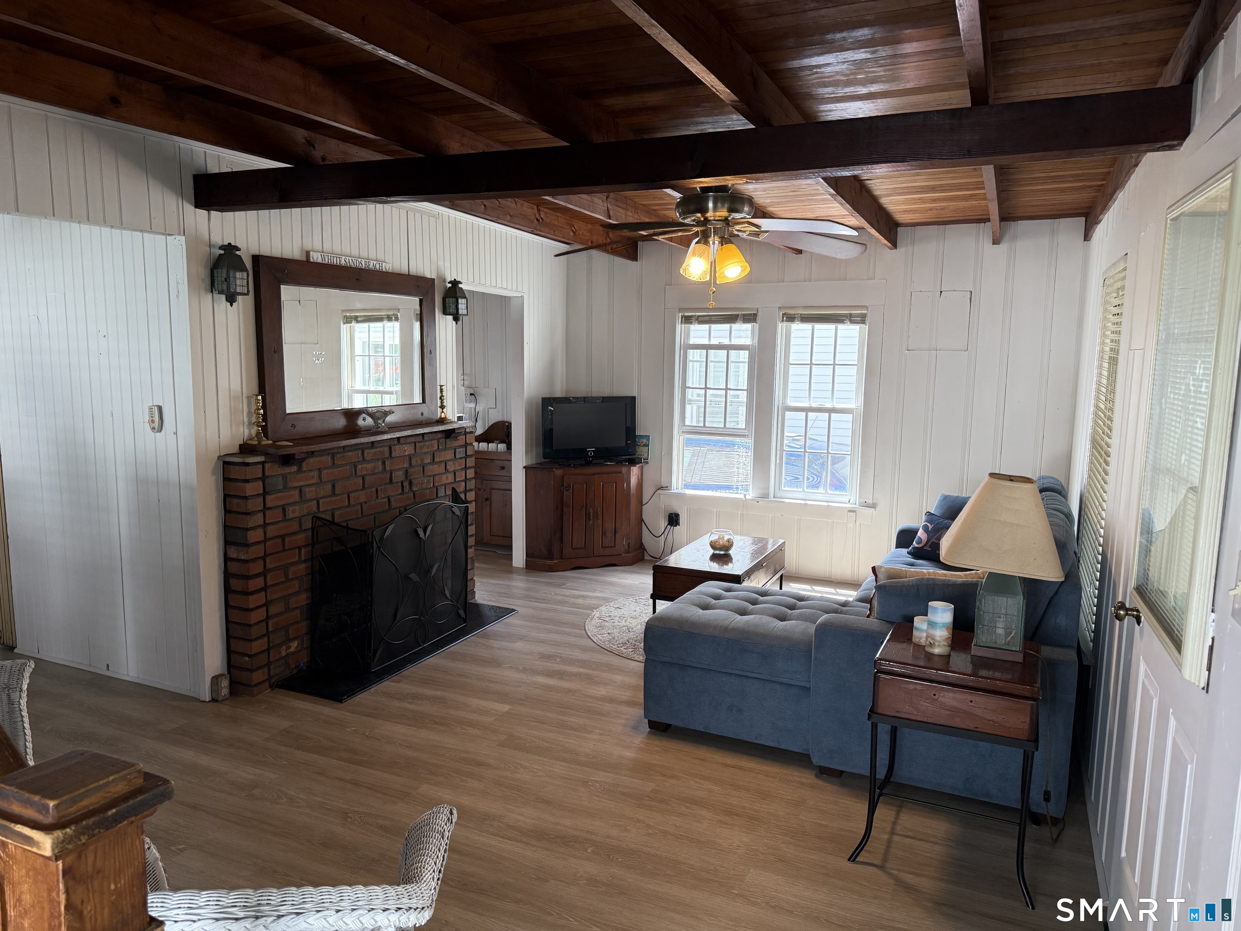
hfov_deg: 71.6
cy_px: 466
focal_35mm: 24
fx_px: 860
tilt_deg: -7.5
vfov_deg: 56.8
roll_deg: -0.8
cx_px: 620
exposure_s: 1/237
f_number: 1.78
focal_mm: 6.76
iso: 200
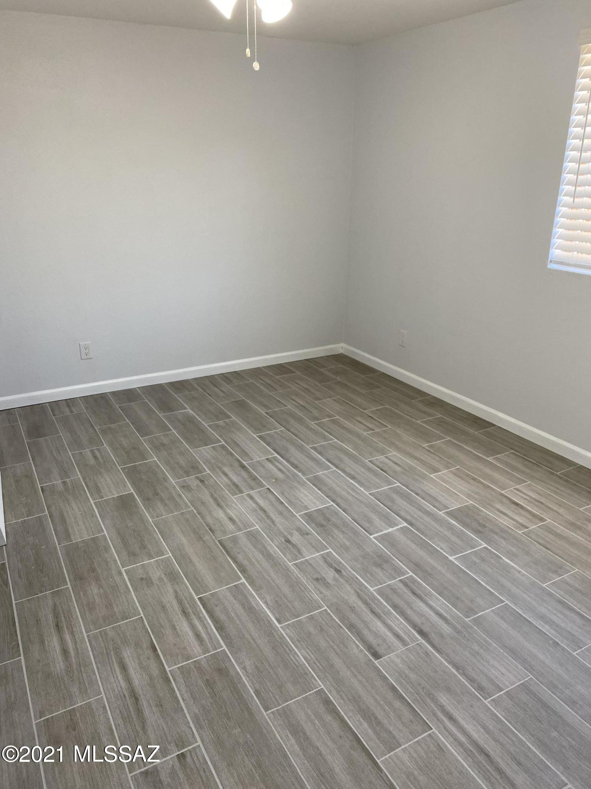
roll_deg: +0.0
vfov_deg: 67.3
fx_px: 592
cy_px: 394
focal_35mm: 26
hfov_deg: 53.1
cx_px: 296
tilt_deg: -20.7
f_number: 1.8
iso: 125
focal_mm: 4.25
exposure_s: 1/120
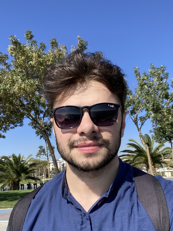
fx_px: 200
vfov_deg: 60.0
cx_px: 86
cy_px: 116
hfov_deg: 46.8
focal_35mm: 30
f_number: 2.2
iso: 25
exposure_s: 1/1038
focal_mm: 2.71
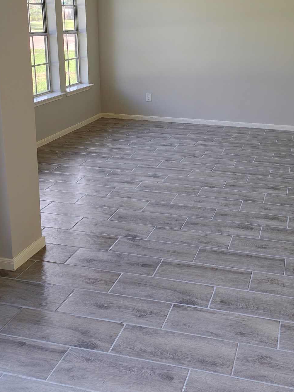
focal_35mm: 38
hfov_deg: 36.7
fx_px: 430
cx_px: 226
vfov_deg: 47.2
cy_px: 100
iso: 1572
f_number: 1.8
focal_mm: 5.41
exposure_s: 1/40
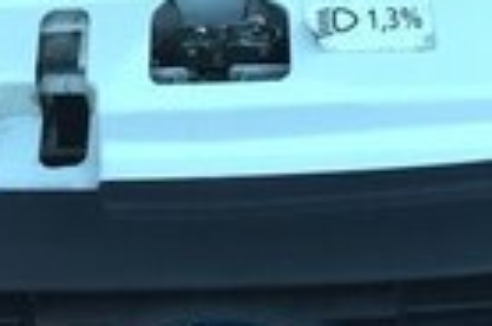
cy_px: -400
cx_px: 216
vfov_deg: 11.0
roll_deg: +0.7
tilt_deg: -35.9
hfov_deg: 19.0
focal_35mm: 108
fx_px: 1473
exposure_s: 1/33
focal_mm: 4.15
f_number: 2.2
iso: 100
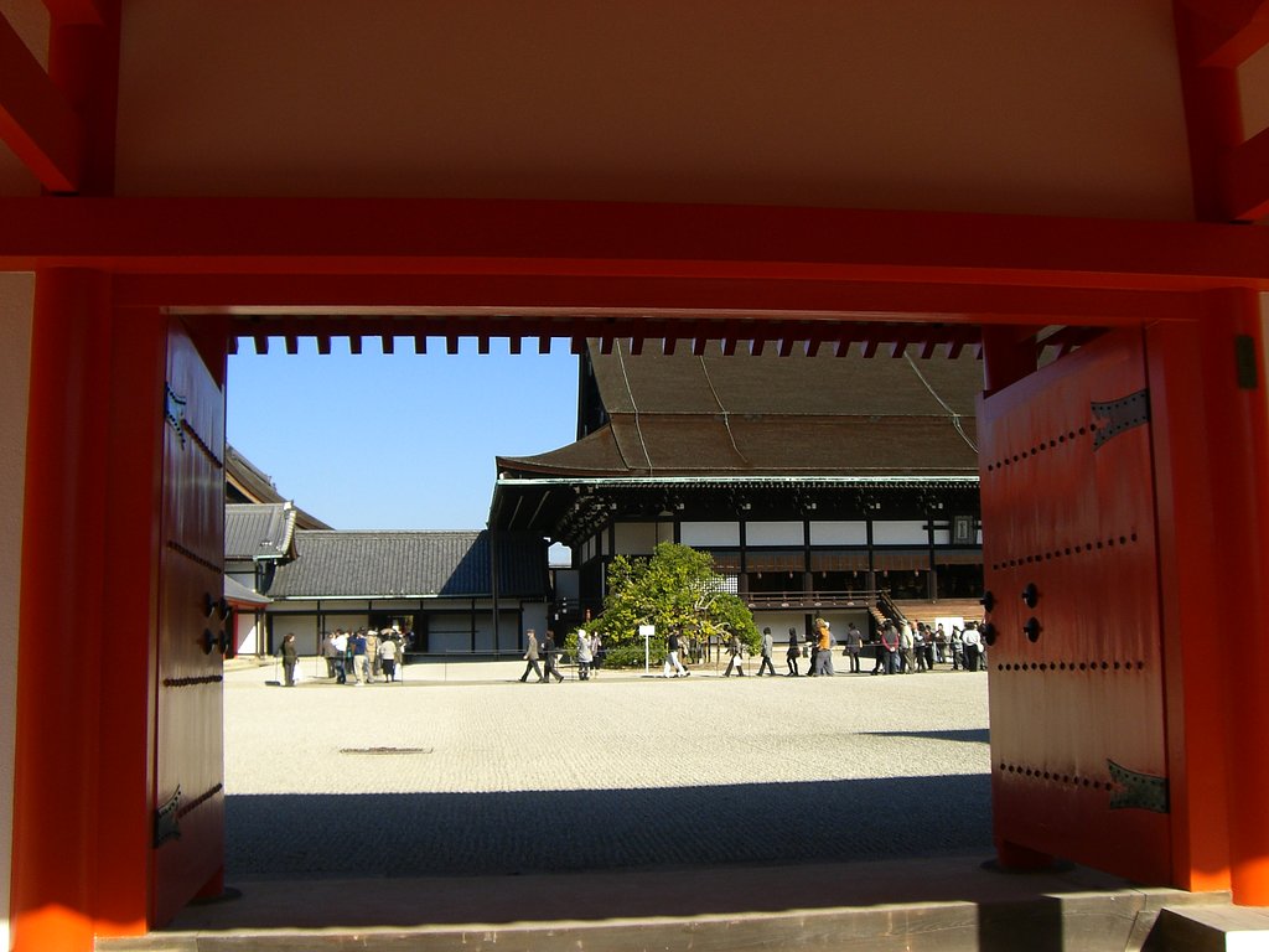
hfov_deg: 49.0
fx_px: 1393
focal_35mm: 38
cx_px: 634
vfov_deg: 37.7
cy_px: 476
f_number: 4.3
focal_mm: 6.2
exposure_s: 1/500
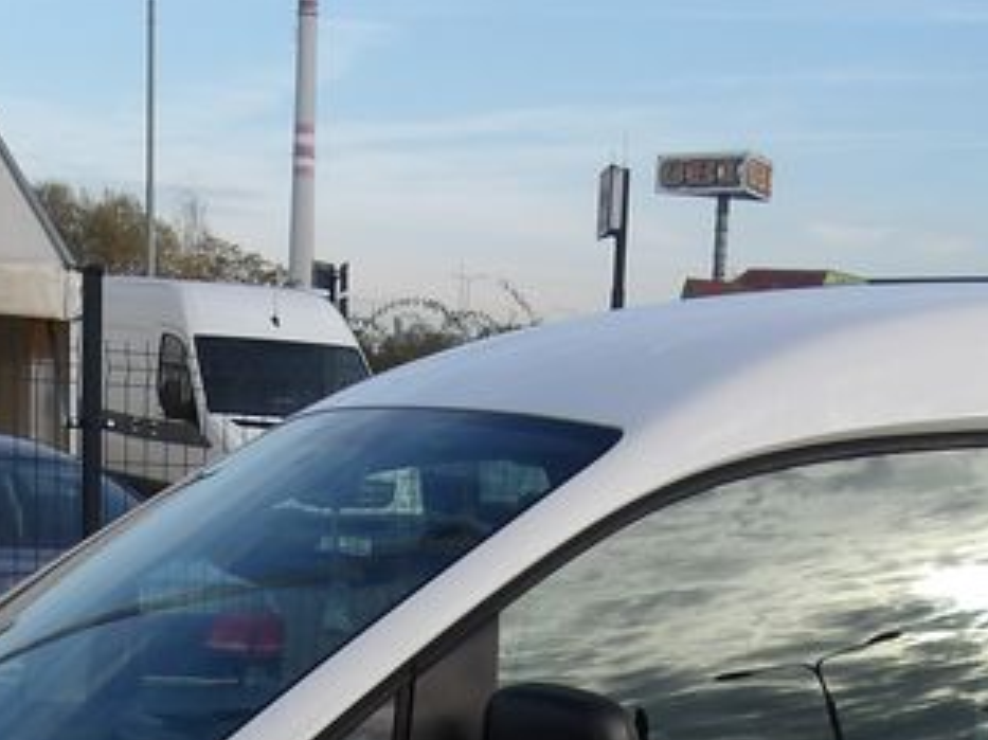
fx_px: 2539
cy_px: 1045
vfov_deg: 15.5
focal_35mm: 89
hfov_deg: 22.0
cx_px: 569
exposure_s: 1/900
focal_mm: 4.9
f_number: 3
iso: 100
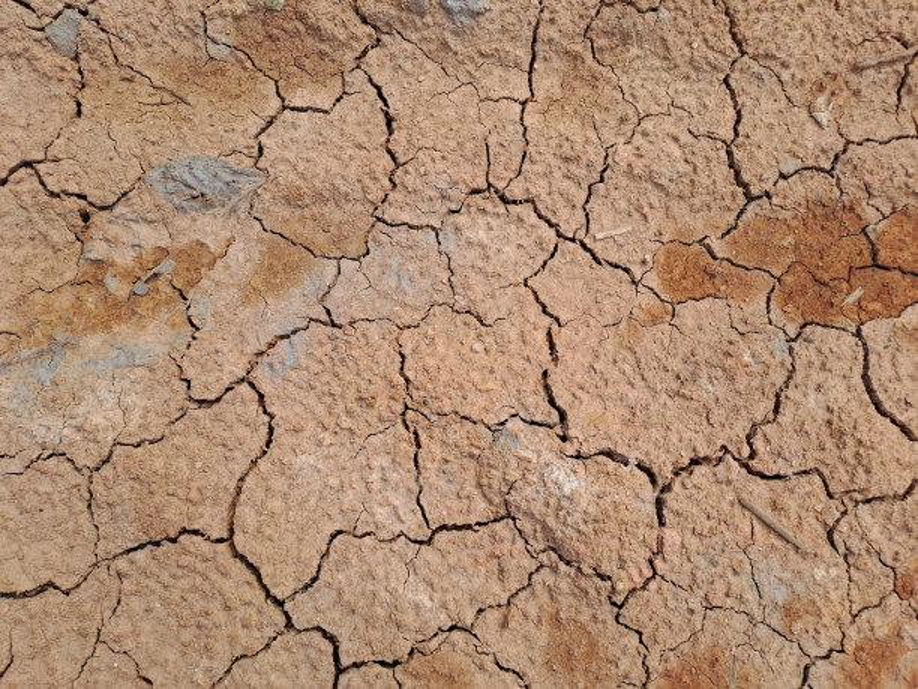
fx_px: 663
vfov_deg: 54.9
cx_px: 459
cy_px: 344
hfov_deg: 69.4
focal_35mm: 25
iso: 30
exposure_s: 1/344
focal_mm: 4.65
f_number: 1.8
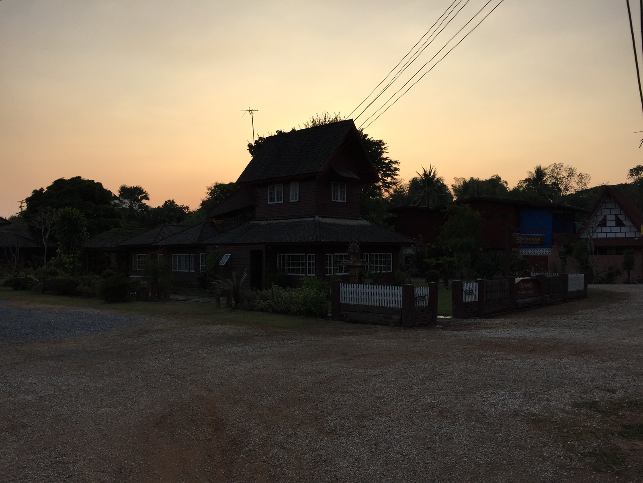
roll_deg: -0.5
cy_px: 242
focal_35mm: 29
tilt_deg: +0.8
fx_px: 539
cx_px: 322
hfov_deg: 61.7
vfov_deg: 48.2
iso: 32
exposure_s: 1/964
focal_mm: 4.15
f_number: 2.2
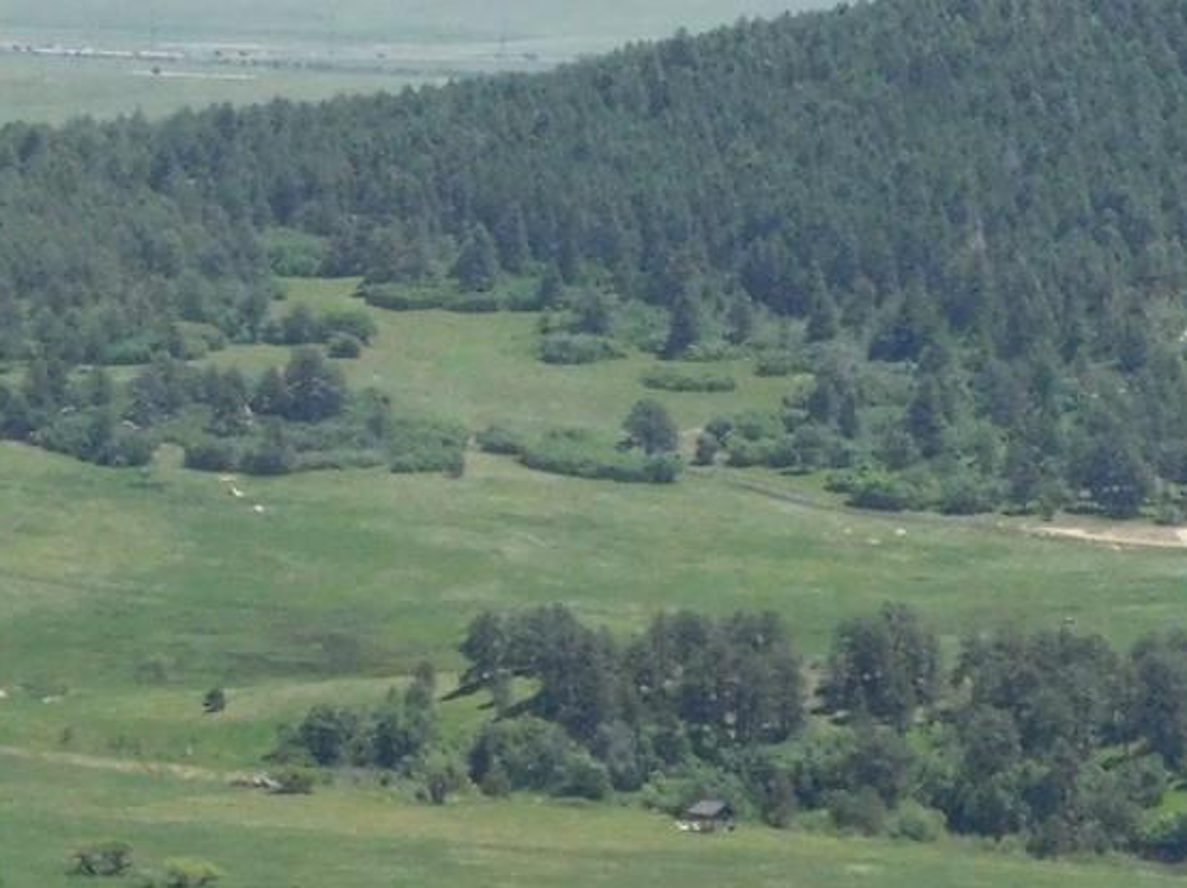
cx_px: 1352
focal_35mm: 333
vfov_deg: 4.5
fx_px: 11411
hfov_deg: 5.9
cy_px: 292
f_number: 9.6
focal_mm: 20.3
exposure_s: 1/800
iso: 800
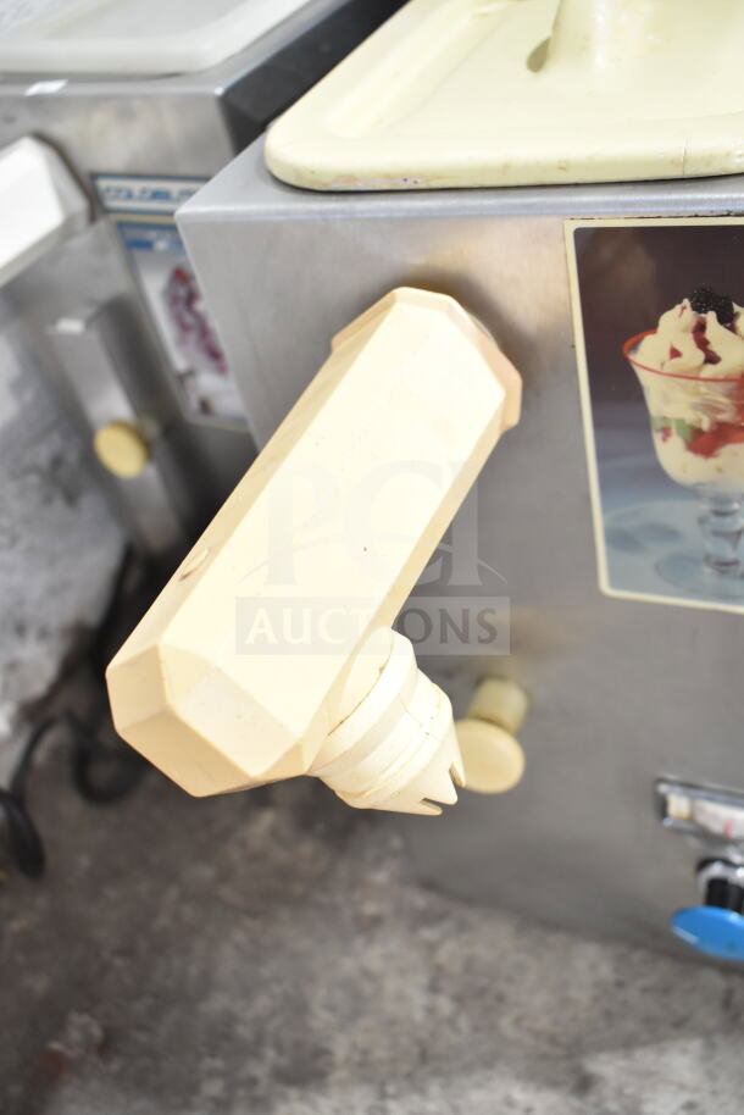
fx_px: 1022
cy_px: 558
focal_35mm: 33
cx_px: 372
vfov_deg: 57.2
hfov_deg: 40.0
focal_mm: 22
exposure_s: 1/80
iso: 1600
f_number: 4.5
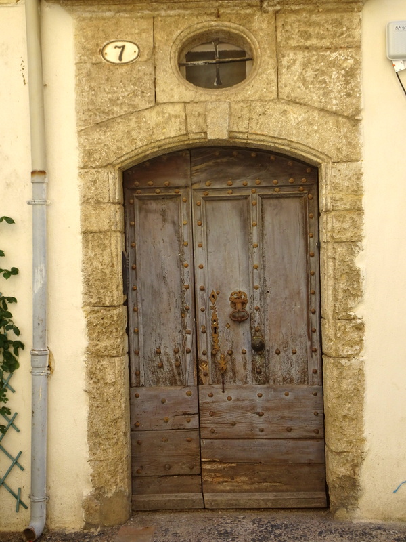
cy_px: 271
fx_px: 688
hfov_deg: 32.9
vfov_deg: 42.9
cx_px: 203
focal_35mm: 44
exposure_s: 1/160
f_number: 4.5
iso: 80
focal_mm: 7.58
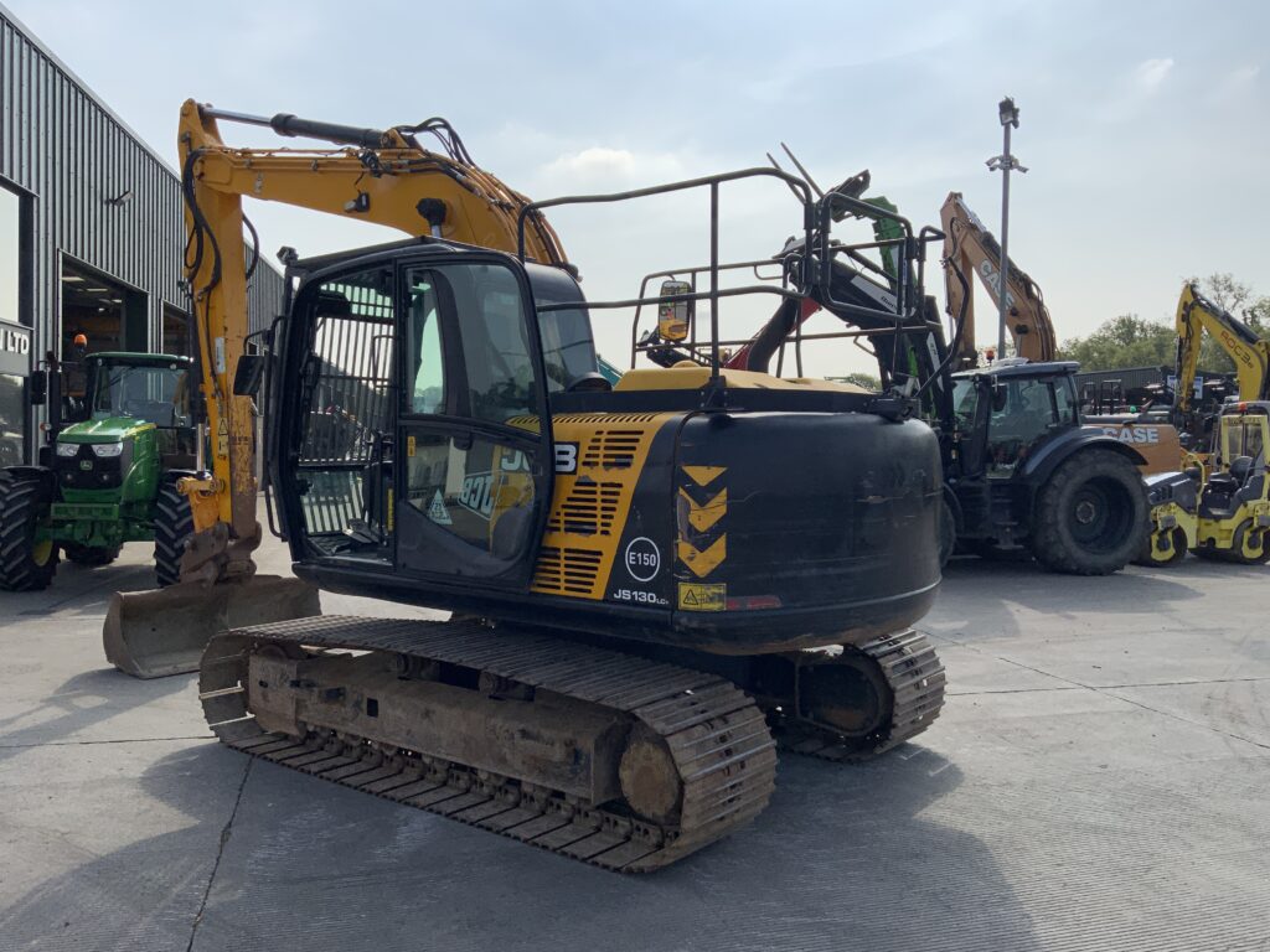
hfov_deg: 61.7
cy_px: 476
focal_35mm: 29
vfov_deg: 48.2
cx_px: 635
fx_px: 1064
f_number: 1.8
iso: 16
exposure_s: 1/3788
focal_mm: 3
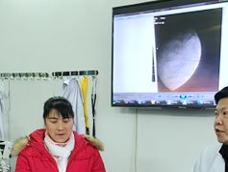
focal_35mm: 59
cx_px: 155
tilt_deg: -3.5
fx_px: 389
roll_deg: -1.1
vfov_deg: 24.1
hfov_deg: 32.4
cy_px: 158
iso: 40
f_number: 1.8
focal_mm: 3.99
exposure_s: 1/17
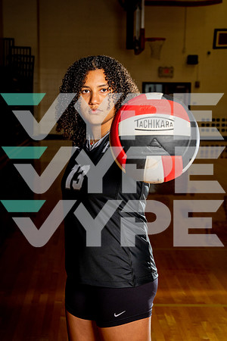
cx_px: 114
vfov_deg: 31.9
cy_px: 170
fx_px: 596
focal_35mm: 63
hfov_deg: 21.6
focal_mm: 63
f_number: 7.1
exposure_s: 1/250
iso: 400
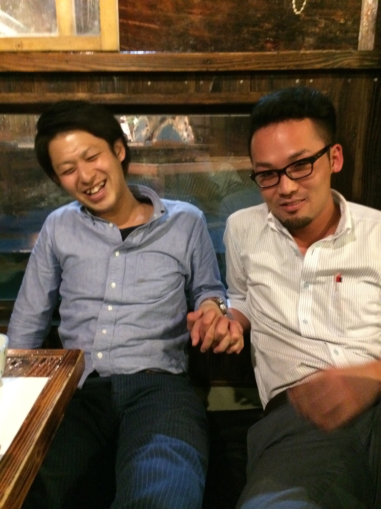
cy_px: 254
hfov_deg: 46.8
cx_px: 190
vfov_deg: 60.0
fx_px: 440
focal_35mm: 30
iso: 500
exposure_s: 1/15
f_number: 2.2
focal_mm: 4.12
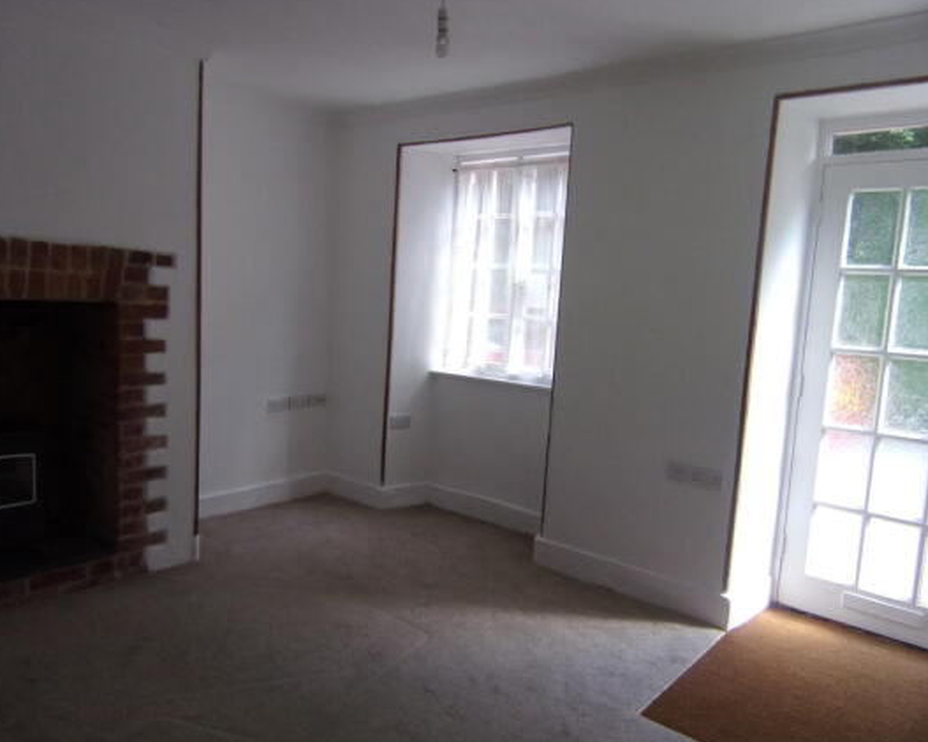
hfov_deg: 64.0
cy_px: 373
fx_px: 741
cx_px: 431
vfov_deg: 53.1
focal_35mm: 27
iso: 157
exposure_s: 1/34
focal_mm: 4.5
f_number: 3.5
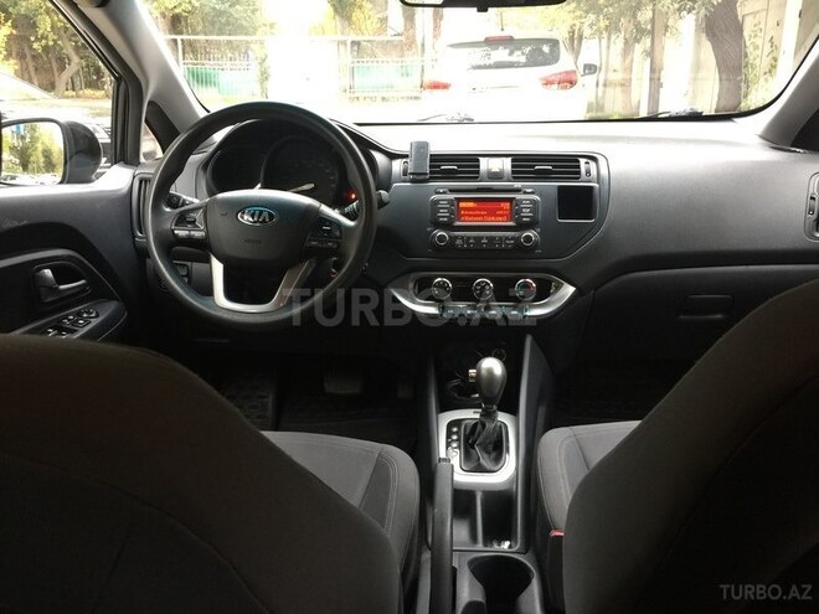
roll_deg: -1.5
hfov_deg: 61.7
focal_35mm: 29
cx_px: 410
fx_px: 686
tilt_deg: -16.4
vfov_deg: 48.2
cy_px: 307
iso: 64
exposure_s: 1/17
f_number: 2.2
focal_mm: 4.15
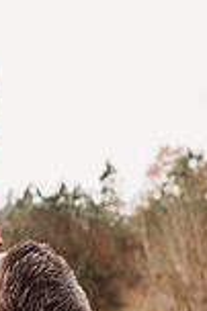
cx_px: -84
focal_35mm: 71
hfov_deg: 17.6
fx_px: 614
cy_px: 117
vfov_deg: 28.4
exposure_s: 1/800
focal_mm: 24
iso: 100
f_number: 2.5
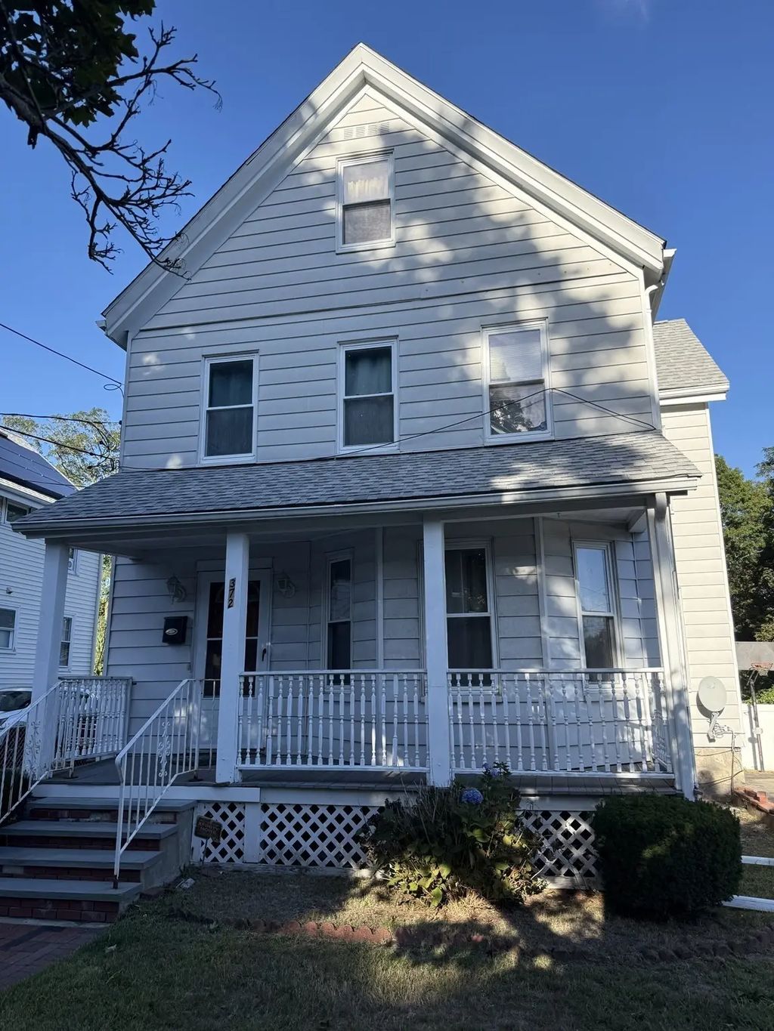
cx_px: 387
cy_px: 516
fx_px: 715
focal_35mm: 24
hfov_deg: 56.8
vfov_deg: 71.6
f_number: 1.78
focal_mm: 6.76
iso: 100
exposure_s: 1/2053
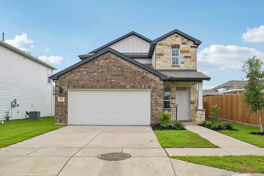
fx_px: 220
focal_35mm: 30
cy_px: 88
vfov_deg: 43.6
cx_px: 132
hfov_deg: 61.9
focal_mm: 30
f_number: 8
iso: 400
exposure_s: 1/800
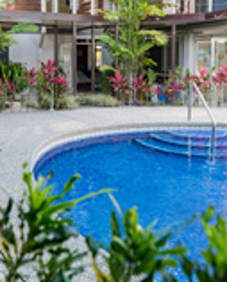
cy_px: 87
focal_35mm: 40
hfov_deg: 37.3
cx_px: 89
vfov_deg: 44.8
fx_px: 335
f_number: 4
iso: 100
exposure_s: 1/400
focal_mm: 15
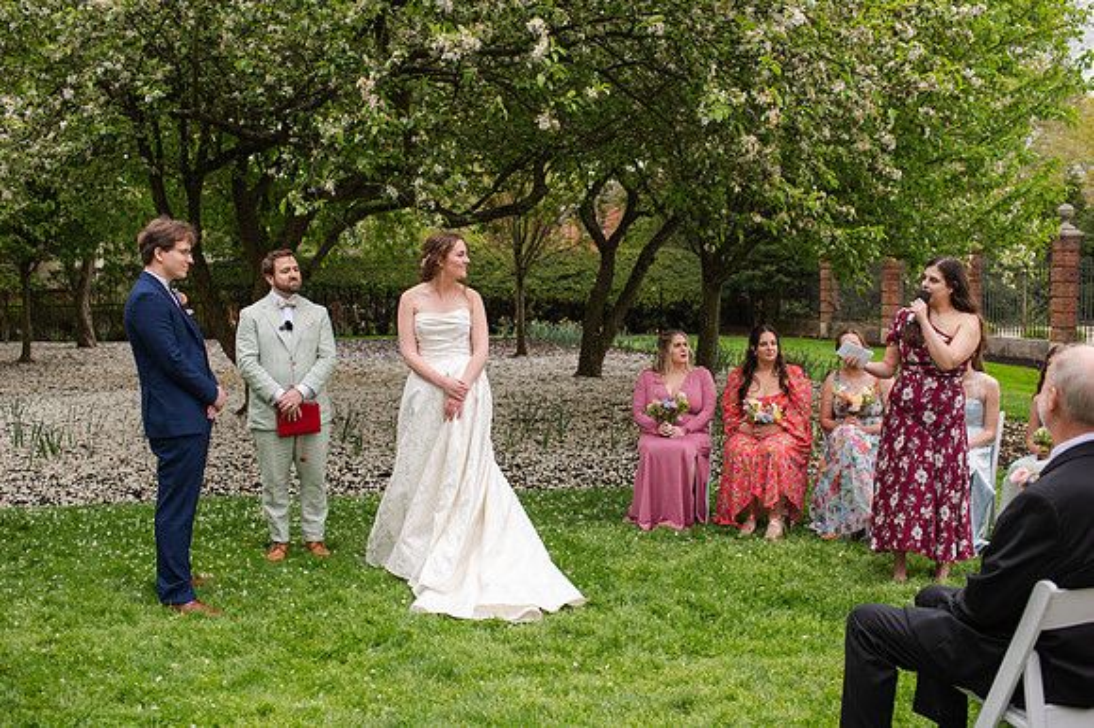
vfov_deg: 36.3
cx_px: 547
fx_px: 1111
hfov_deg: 52.4
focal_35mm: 37
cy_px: 364
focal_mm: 35
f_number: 3.2
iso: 100
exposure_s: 1/640
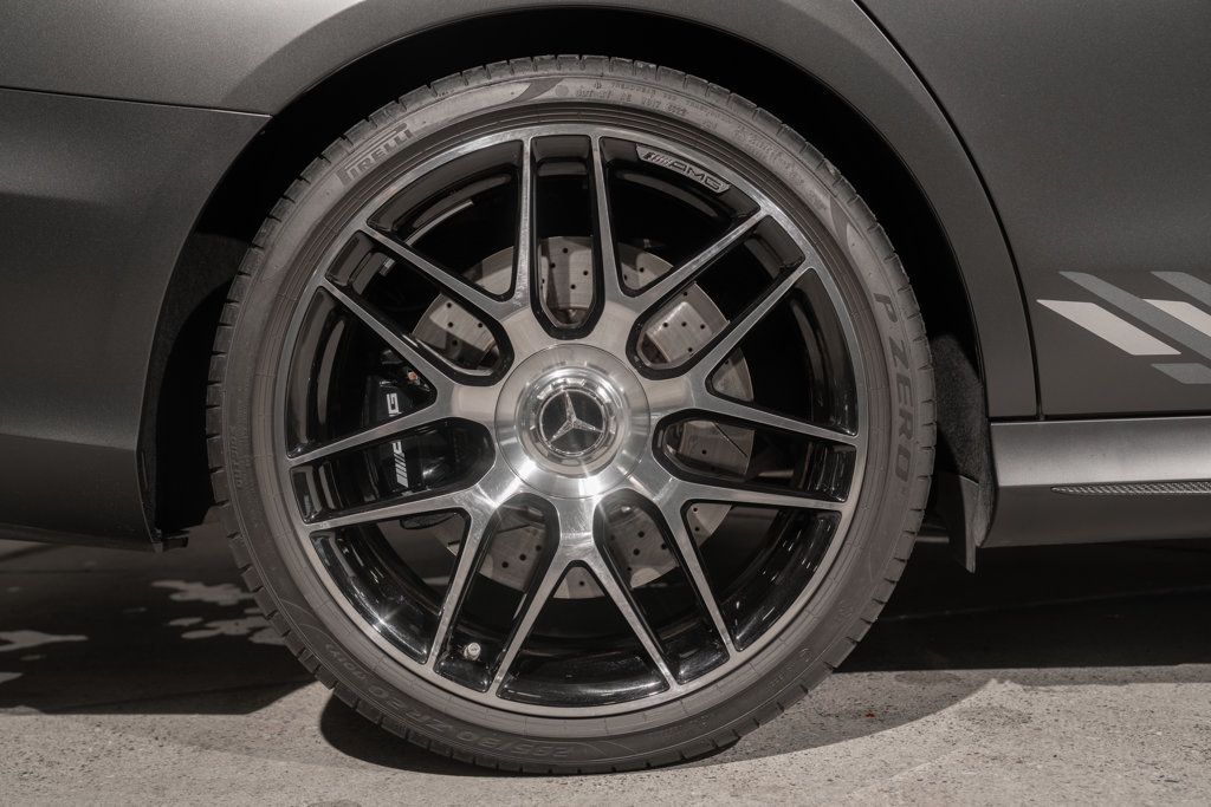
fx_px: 1581
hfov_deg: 41.9
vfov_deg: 28.7
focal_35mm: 47
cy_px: 404
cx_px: 606
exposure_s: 1/50
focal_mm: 47
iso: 200
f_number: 4.5
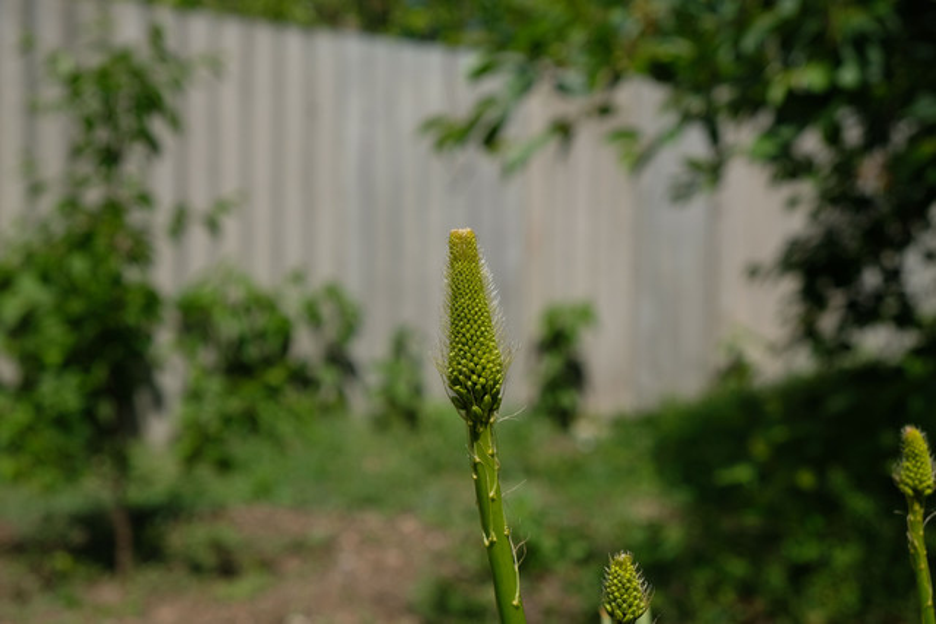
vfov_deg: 28.7
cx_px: 468
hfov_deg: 41.9
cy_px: 312
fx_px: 1222
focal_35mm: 47
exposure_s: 1/1250
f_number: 5.6
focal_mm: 31.5
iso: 200
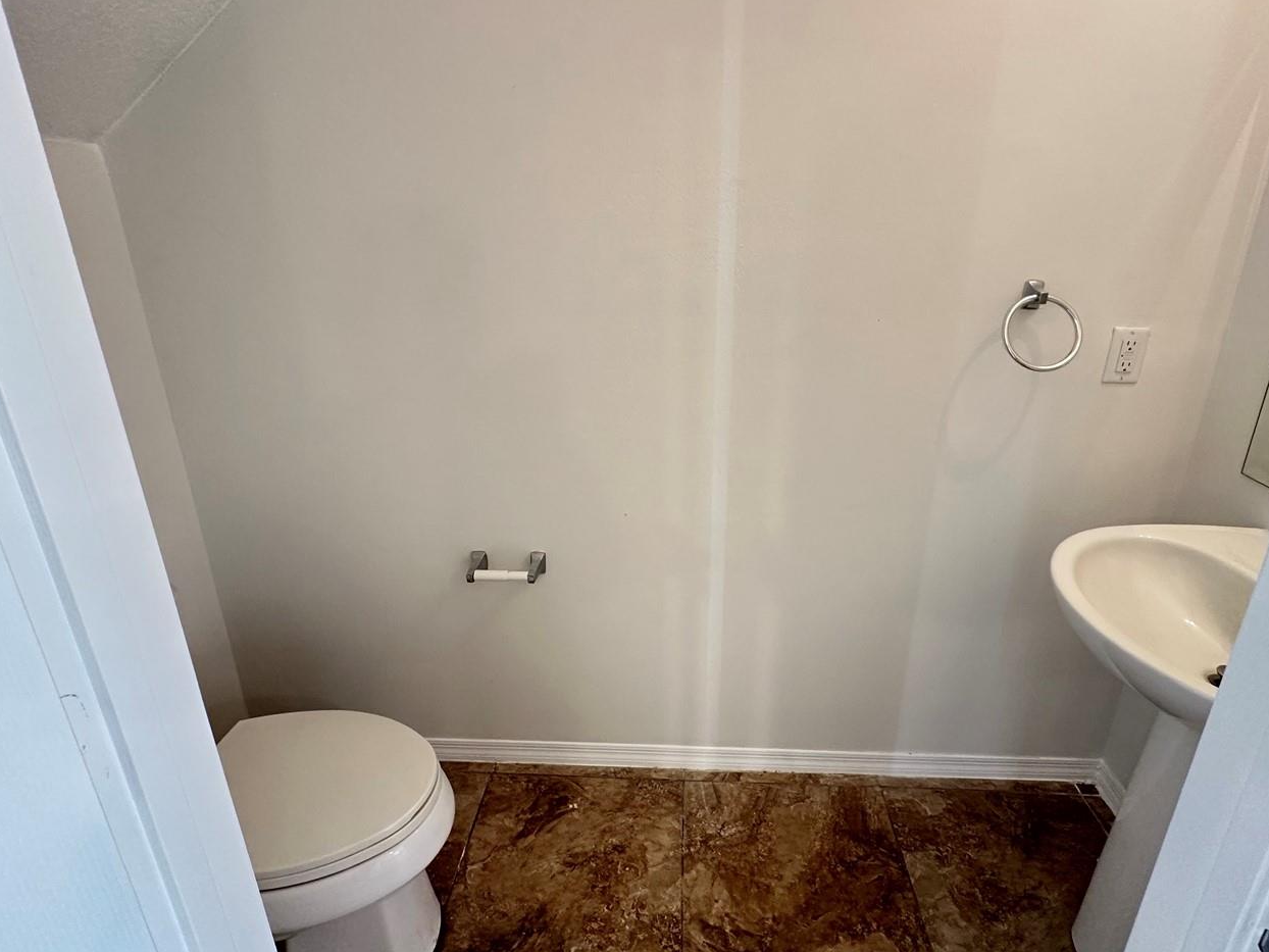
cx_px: 664
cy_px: 422
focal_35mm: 18
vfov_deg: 71.4
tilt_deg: -18.3
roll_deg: -0.2
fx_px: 660
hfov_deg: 87.7
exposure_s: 1/60
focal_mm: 2.22
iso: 320
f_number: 2.2
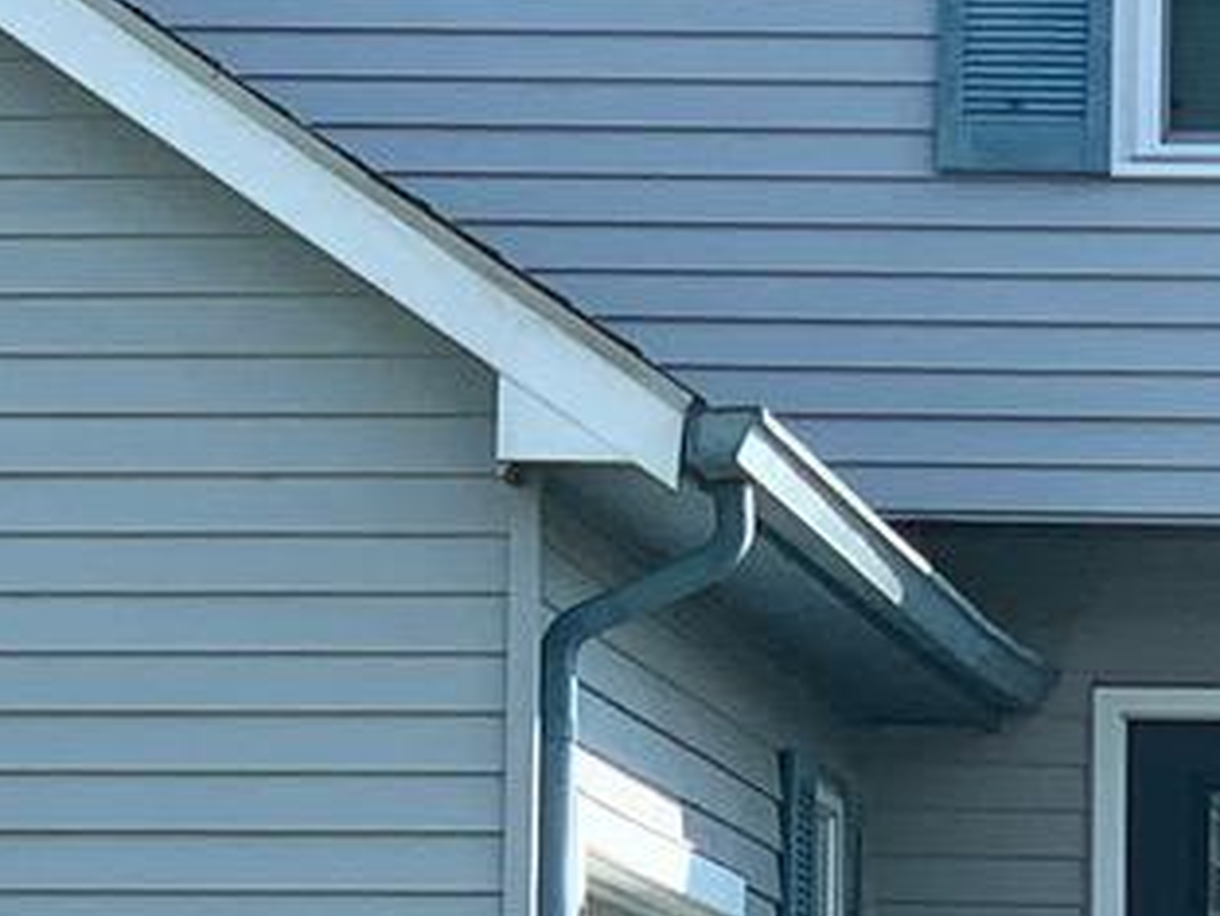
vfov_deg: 4.4
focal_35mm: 340
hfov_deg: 5.8
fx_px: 11987
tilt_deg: +3.0
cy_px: 1294
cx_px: 1329
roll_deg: -2.0
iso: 16
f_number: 2.4
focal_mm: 6
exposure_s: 1/461
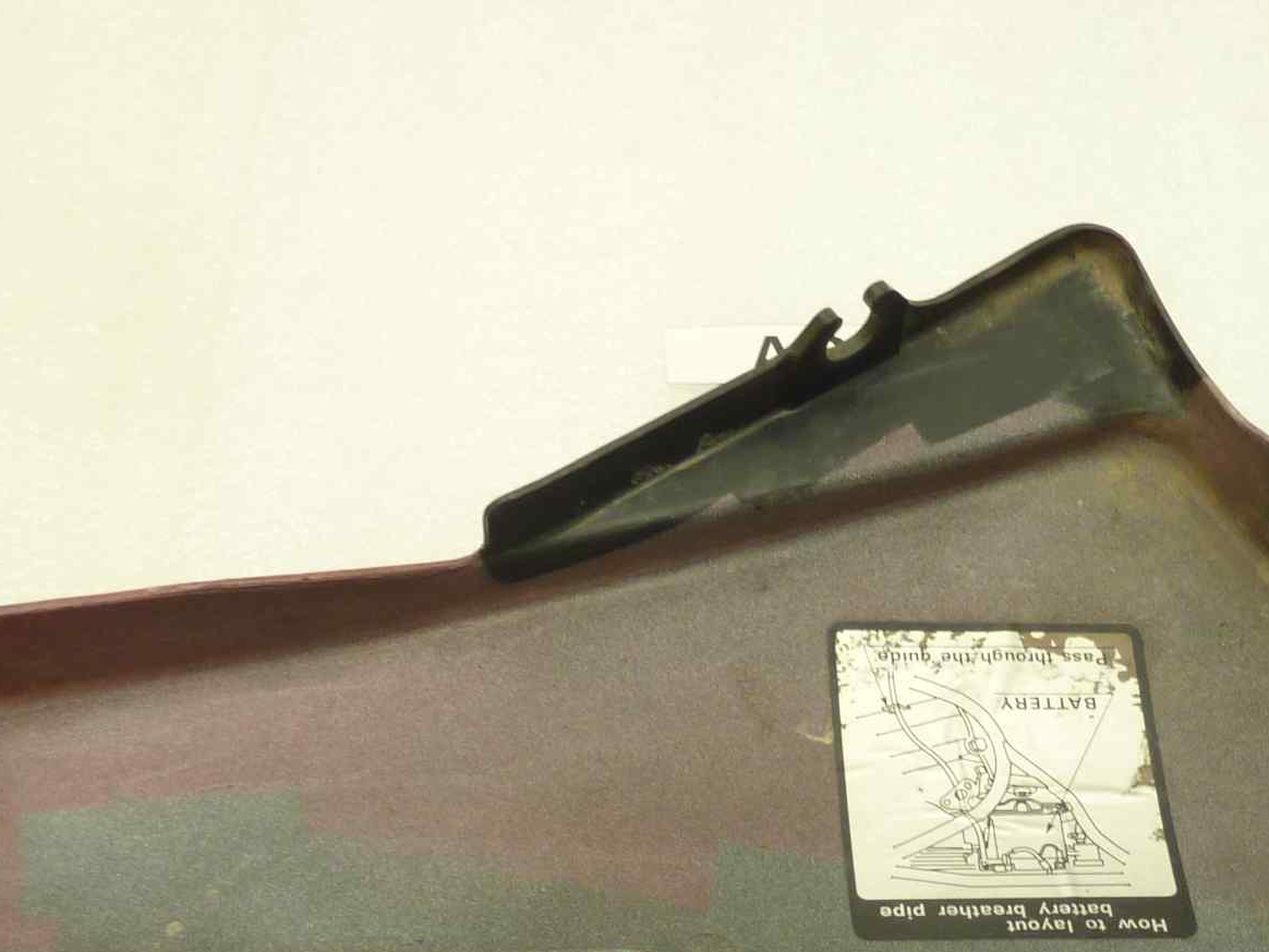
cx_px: 762
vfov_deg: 26.1
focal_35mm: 55
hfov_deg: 34.8
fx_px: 2016
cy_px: 750
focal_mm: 4.1
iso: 80
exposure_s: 1/13
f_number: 3.3
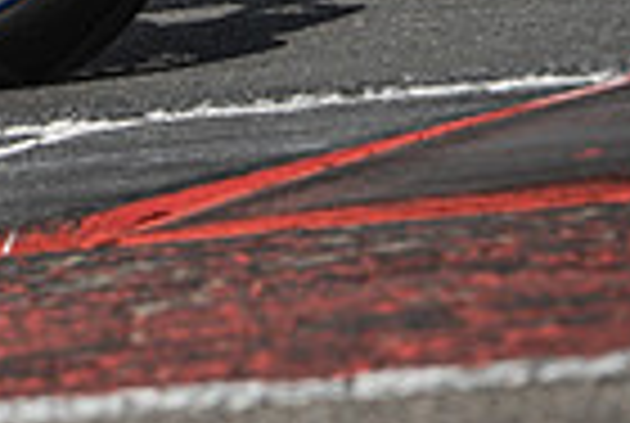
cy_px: -344
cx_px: -306
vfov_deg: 1.1
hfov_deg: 1.7
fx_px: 21746
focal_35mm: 1240
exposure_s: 1/2000
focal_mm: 200
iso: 125
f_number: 2.8
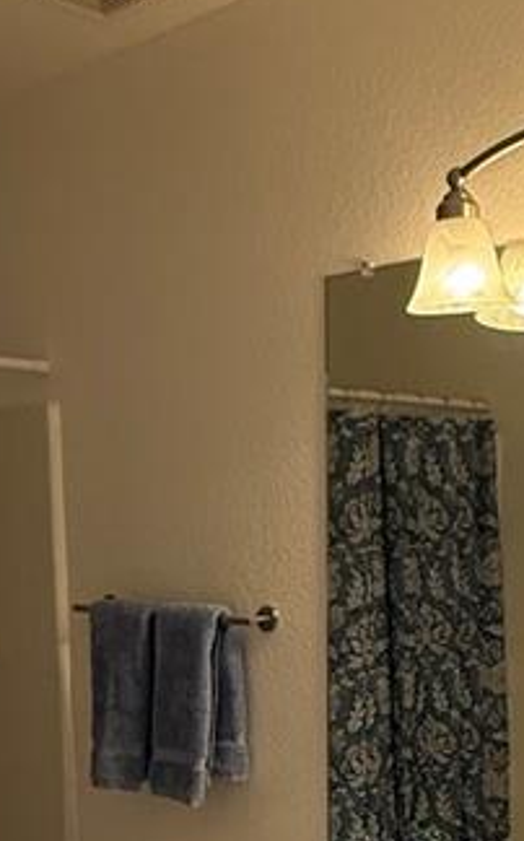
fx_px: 1259
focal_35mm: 55
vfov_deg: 35.1
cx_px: 337
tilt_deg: -9.2
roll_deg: +0.2
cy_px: 732
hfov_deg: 23.4
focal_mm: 2.22
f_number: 2.2
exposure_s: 1/122
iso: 250
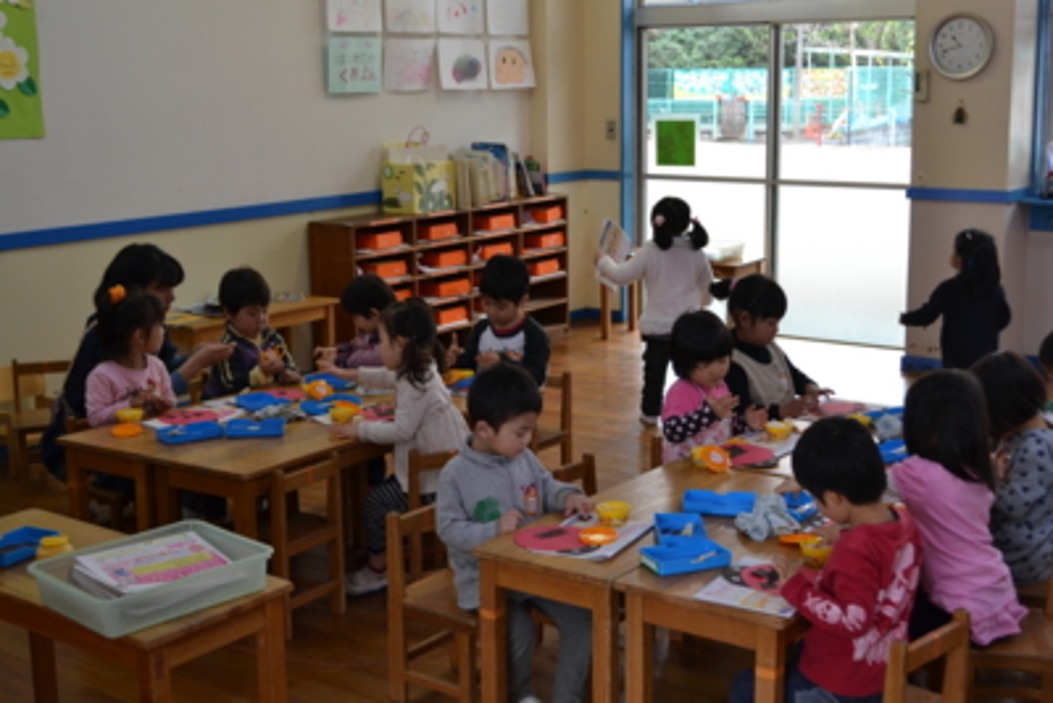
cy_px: 352
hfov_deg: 41.1
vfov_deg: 28.1
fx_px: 1404
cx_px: 526
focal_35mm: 48
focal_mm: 32
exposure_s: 1/100
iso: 400
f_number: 5
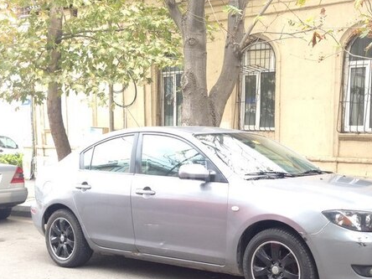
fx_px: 527
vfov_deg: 29.5
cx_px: 254
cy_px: 186
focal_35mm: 49
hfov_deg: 38.4
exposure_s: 1/60
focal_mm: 4.12
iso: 64
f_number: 2.4
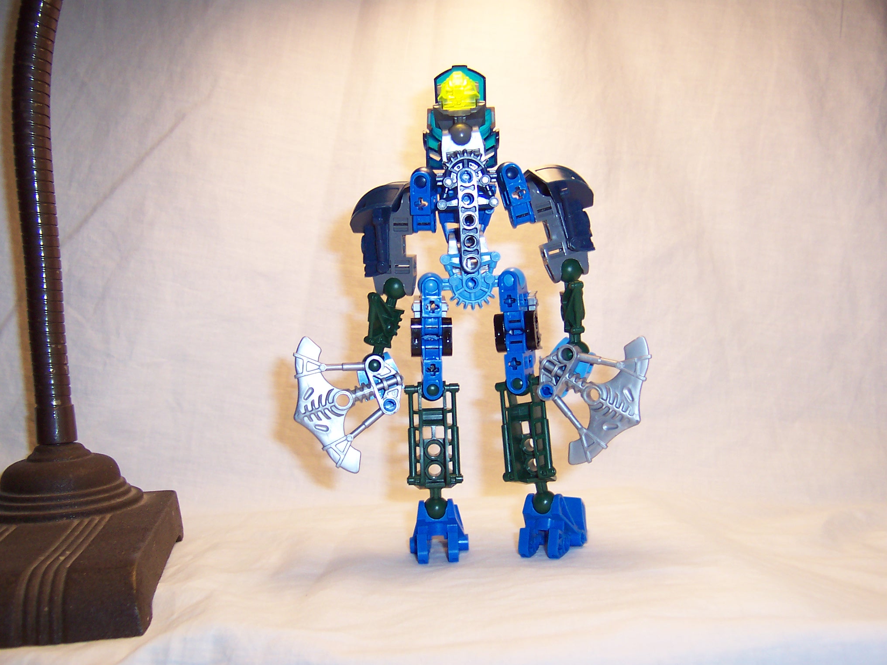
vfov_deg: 39.7
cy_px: 332
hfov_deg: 51.4
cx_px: 444
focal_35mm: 36
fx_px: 922
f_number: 2.8
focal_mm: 5.6
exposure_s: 1/60
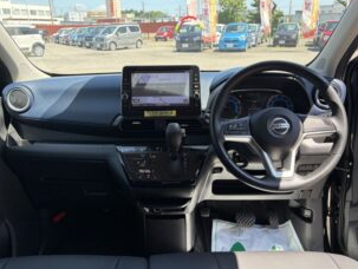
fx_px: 311
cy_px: 137
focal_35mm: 30
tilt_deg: -19.6
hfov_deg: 59.9
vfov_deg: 46.9
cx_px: 170
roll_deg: +2.8
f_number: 1.6
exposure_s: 1/485
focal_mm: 5.96
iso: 64
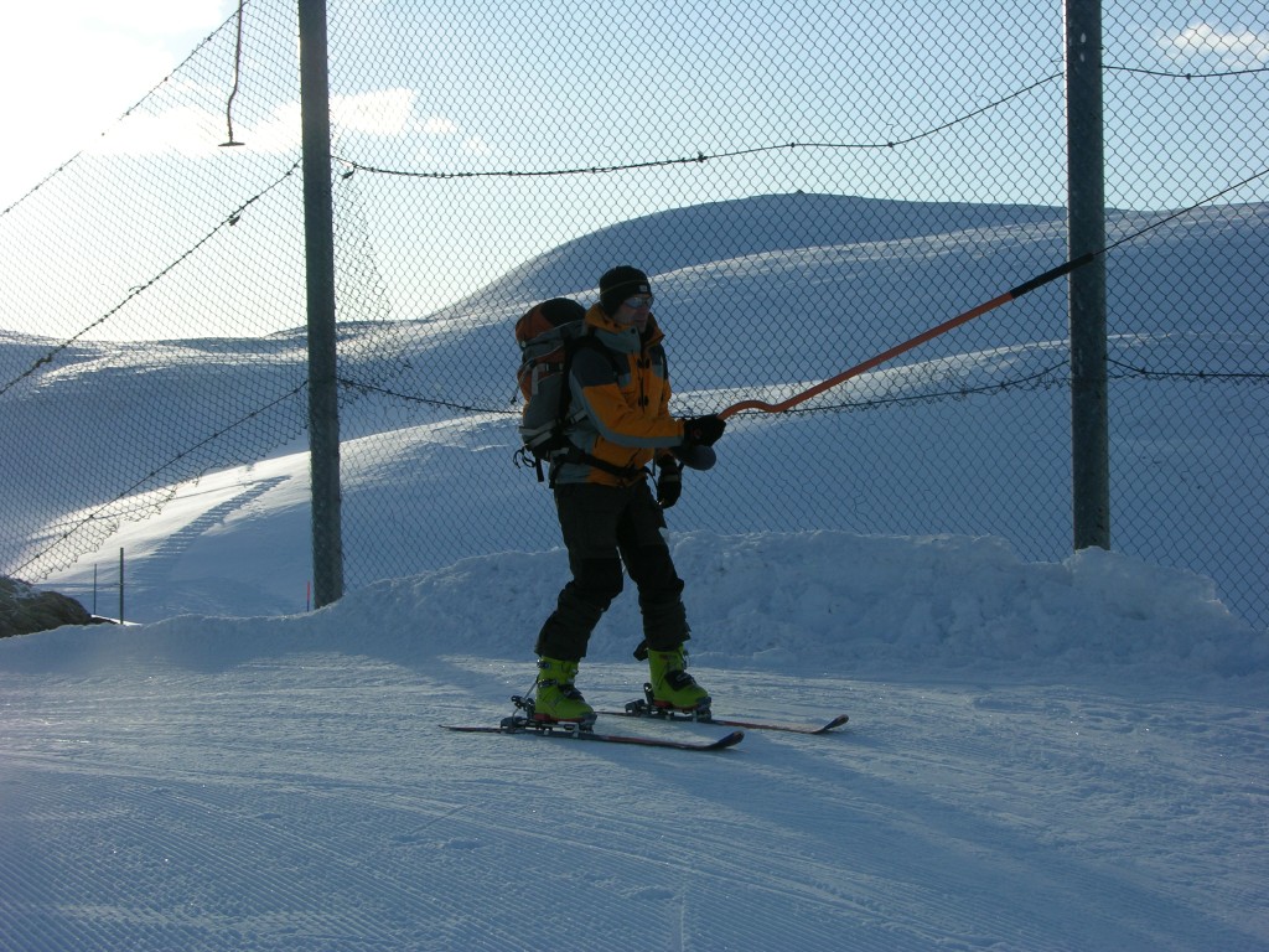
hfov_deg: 29.4
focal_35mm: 66
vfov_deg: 22.3
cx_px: 634
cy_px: 476
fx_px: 2420
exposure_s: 1/190
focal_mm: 16.8
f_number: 7.3
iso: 50
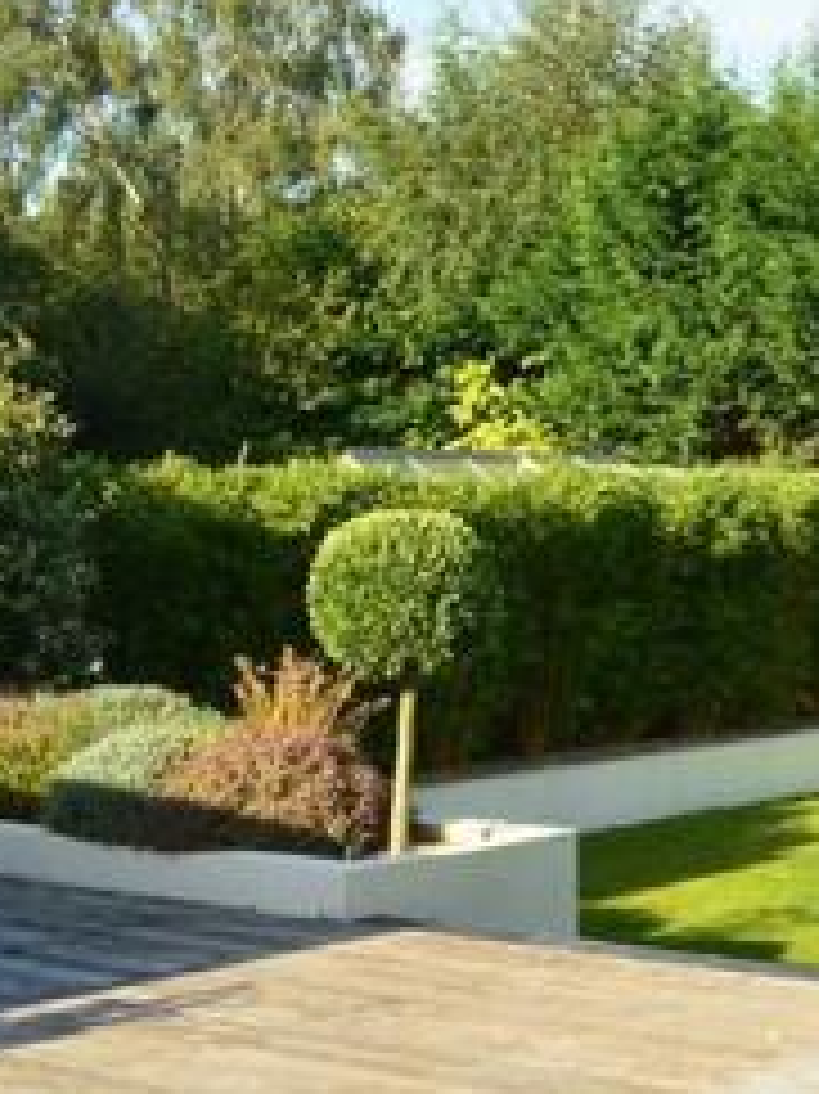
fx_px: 2210
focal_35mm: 70
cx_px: 1372
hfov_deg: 17.8
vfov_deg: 27.8
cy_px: 497
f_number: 8
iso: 200
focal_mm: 18
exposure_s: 1/250
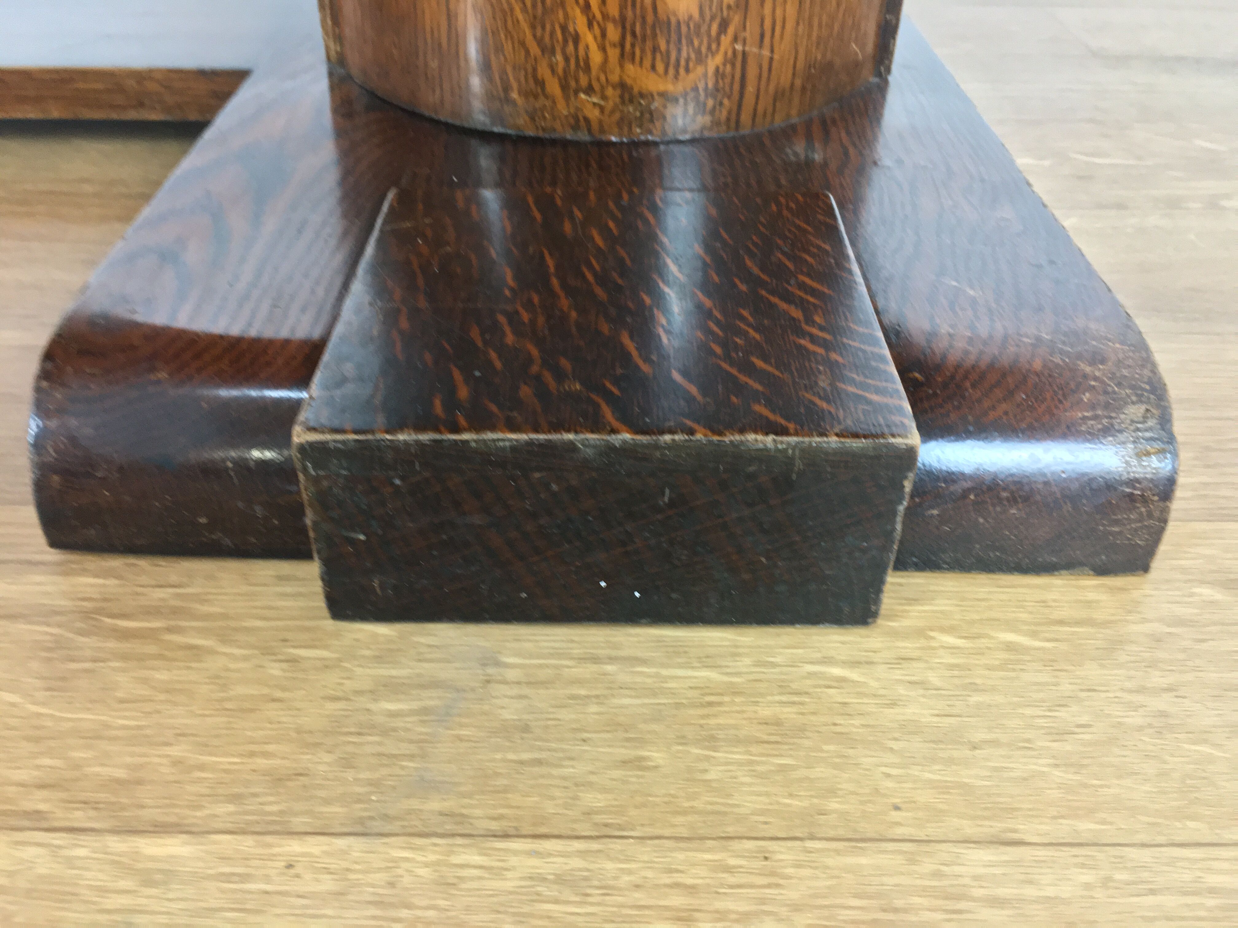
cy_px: 464
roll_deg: -1.1
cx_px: 619
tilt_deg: -37.9
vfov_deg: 48.2
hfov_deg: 61.7
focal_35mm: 29
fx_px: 1037
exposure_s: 1/33
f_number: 2.2
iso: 200
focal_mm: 4.15
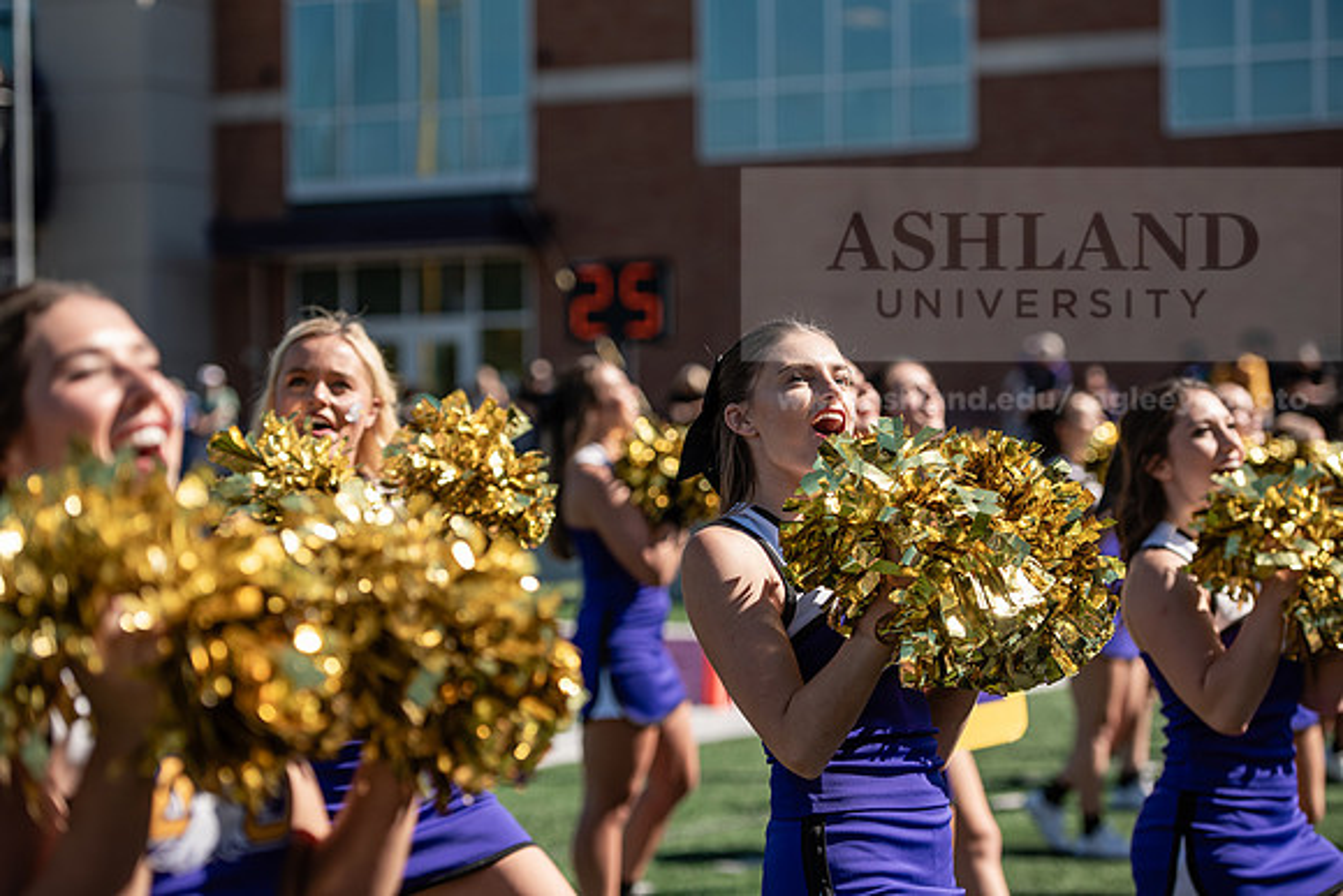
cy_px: 448
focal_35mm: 95
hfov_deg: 21.5
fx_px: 3545
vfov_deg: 14.4
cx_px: 672
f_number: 3.5
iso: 125
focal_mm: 95
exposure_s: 1/1250
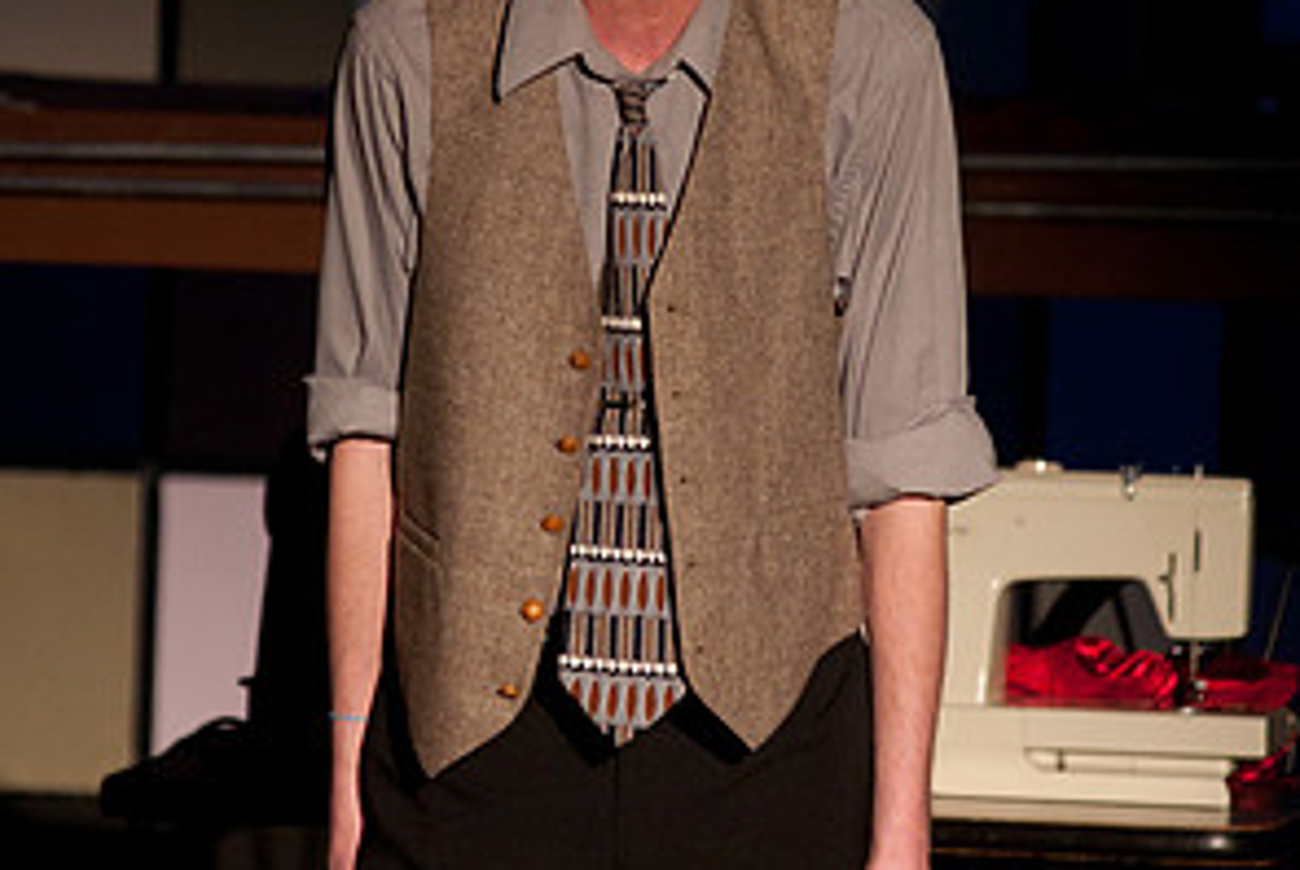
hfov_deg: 4.5
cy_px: 330
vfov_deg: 3.0
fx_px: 16446
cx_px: 648
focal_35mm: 455
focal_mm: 200
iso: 1600
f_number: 4
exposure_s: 1/80
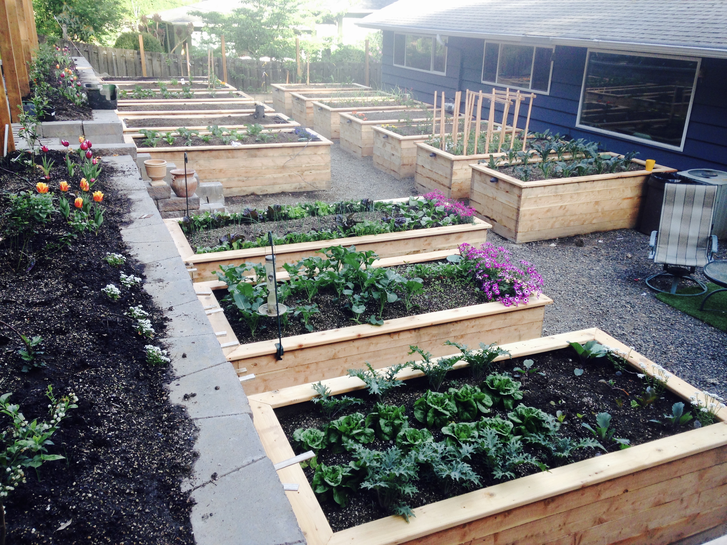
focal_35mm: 33
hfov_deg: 55.4
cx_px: 364
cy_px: 272
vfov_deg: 42.9
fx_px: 693
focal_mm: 4.12
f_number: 2.4
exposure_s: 1/173
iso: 50
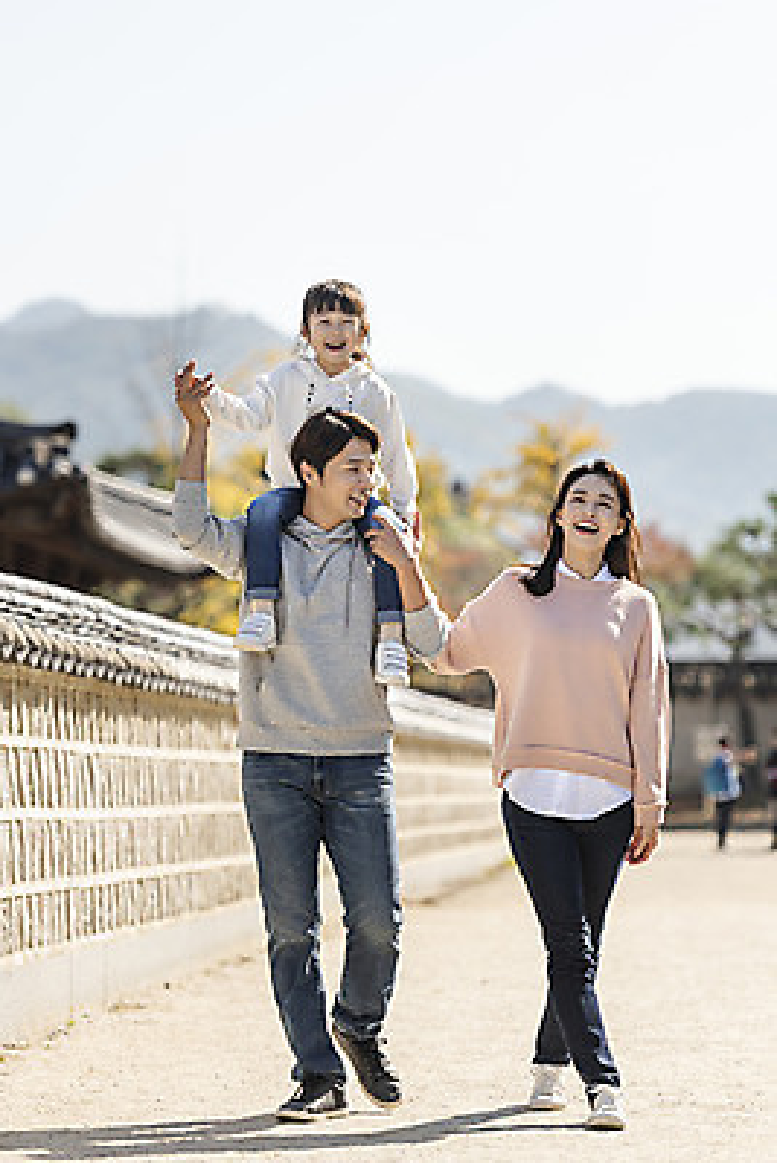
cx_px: 388
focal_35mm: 135
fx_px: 4367
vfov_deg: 15.2
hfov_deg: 10.2
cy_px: 582
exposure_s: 1/2500
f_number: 2.8
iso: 100
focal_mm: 135
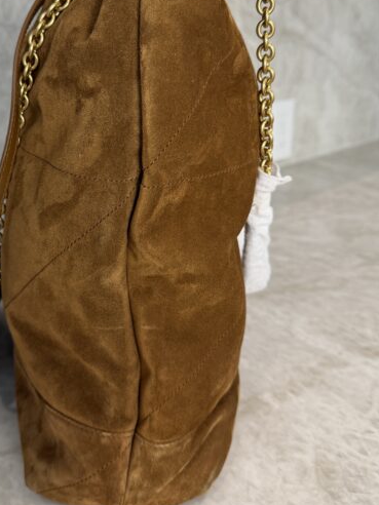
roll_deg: +1.6
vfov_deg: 47.5
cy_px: 198
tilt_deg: -15.2
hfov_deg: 36.3
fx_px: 569
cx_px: 113
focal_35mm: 39
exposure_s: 1/60
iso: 100
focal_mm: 6.76
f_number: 1.78
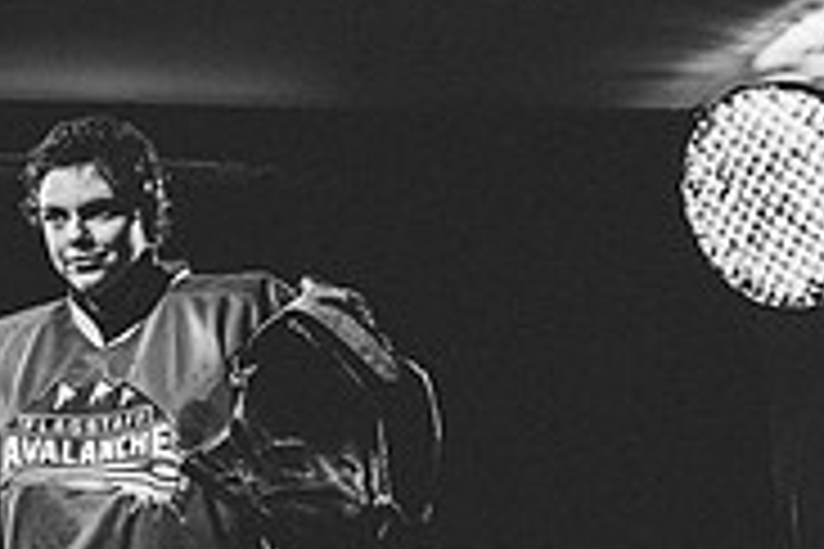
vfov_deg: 17.1
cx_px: 23
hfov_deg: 25.5
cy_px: 664
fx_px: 1739
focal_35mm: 76
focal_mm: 24
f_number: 3.2
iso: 80
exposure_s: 1/160
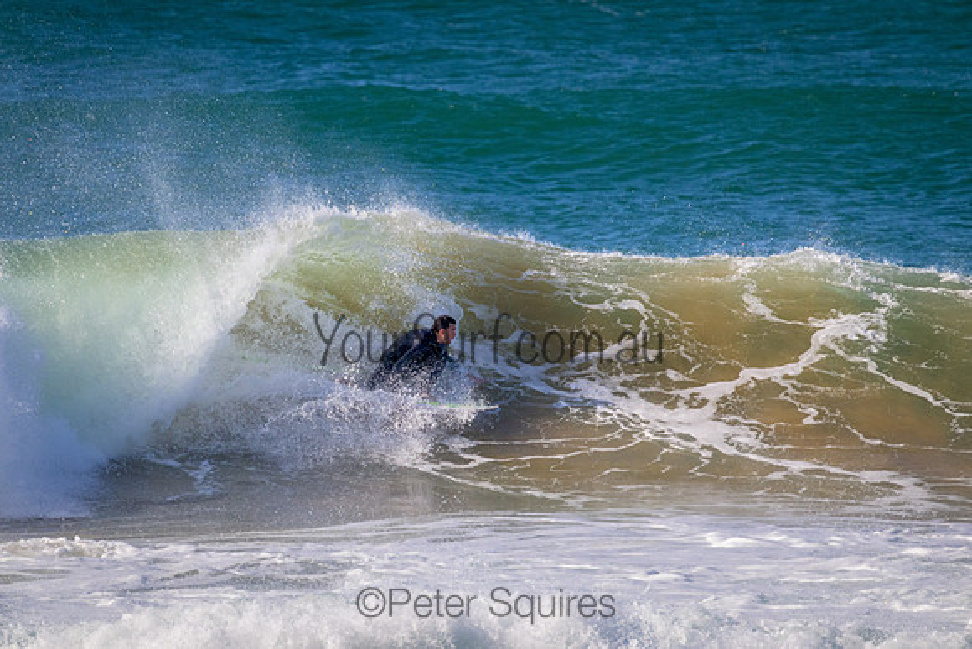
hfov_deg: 2.6
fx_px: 21604
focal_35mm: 800
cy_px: 324
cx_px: 486
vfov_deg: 1.7
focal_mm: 800
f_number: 11
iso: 1800
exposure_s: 1/2000
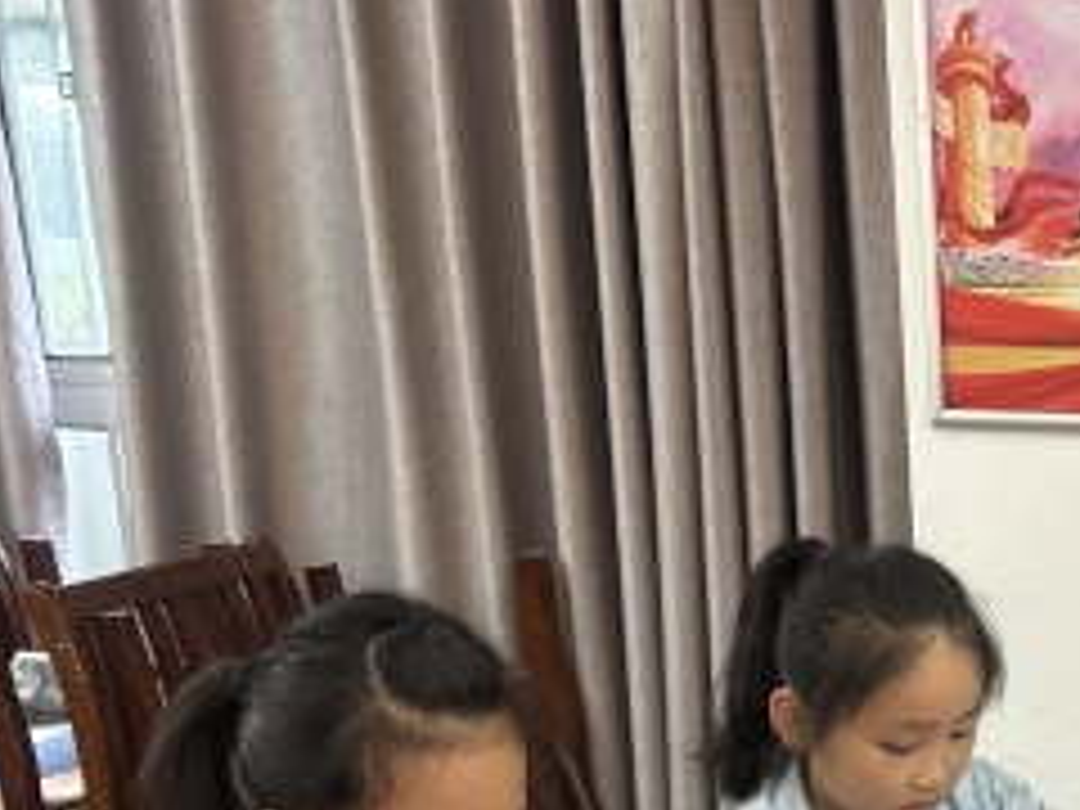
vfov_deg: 22.5
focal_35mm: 64
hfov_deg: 27.7
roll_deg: +0.6
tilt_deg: -14.5
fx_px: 1997
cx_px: 1188
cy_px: 706
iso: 200
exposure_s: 1/50
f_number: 1.78
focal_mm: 6.86
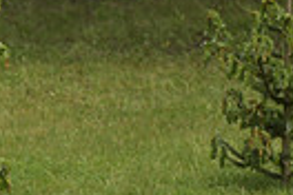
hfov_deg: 1.2
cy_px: 236
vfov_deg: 0.8
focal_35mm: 1666
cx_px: -340
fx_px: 13558
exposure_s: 1/1250
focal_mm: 380
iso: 720
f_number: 5.6
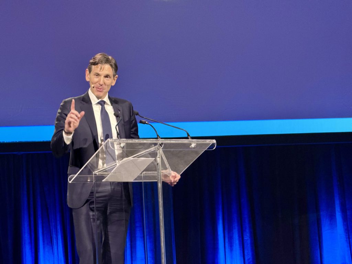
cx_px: 176
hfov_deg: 19.6
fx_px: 1017
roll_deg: +3.9
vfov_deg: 14.8
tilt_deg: +2.8
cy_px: 132
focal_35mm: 100
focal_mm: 16.89
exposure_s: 1/60
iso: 320
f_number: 2.8
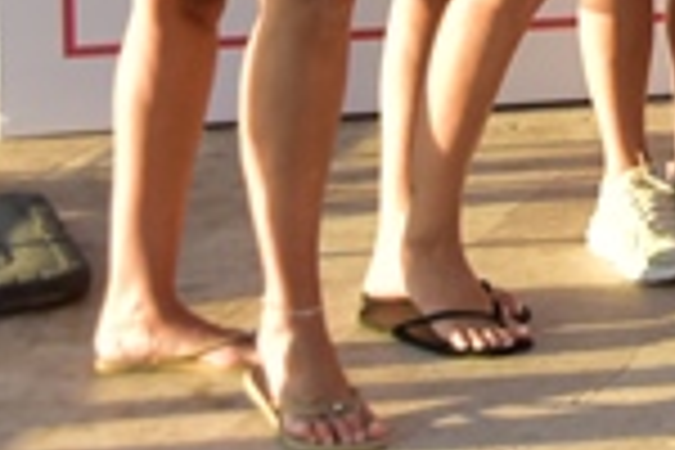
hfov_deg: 9.4
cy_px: -608
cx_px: 1634
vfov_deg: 6.7
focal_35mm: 195
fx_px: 3656
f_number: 5
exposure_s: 1/250
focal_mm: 38
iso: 250
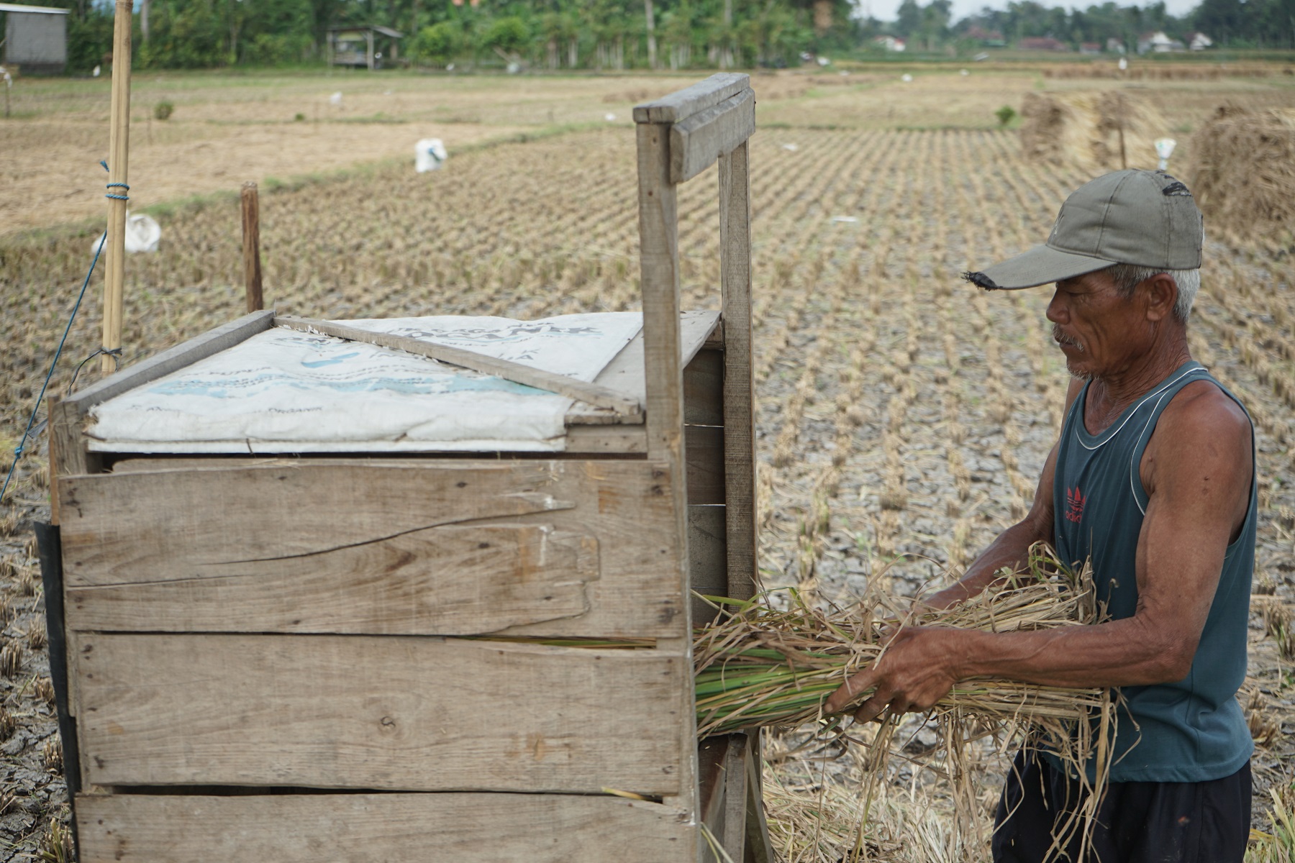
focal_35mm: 61
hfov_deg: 32.9
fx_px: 2194
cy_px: 432
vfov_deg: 22.3
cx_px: 648
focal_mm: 61
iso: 100
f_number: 5.6
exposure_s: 1/320
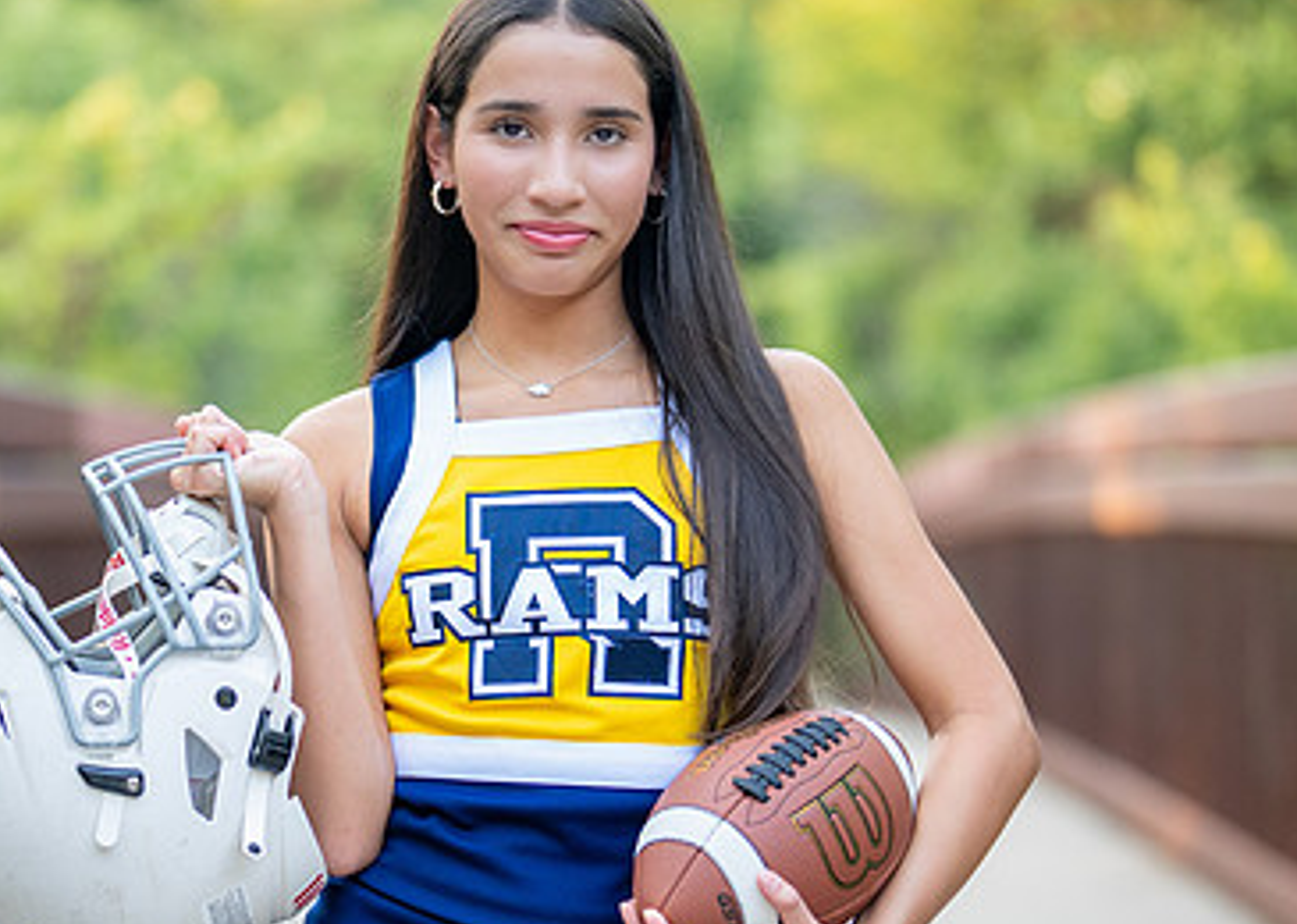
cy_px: 593
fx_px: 4195
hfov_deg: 17.6
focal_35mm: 114
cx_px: 570
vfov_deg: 12.6
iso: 320
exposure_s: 1/500
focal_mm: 50
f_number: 1.2
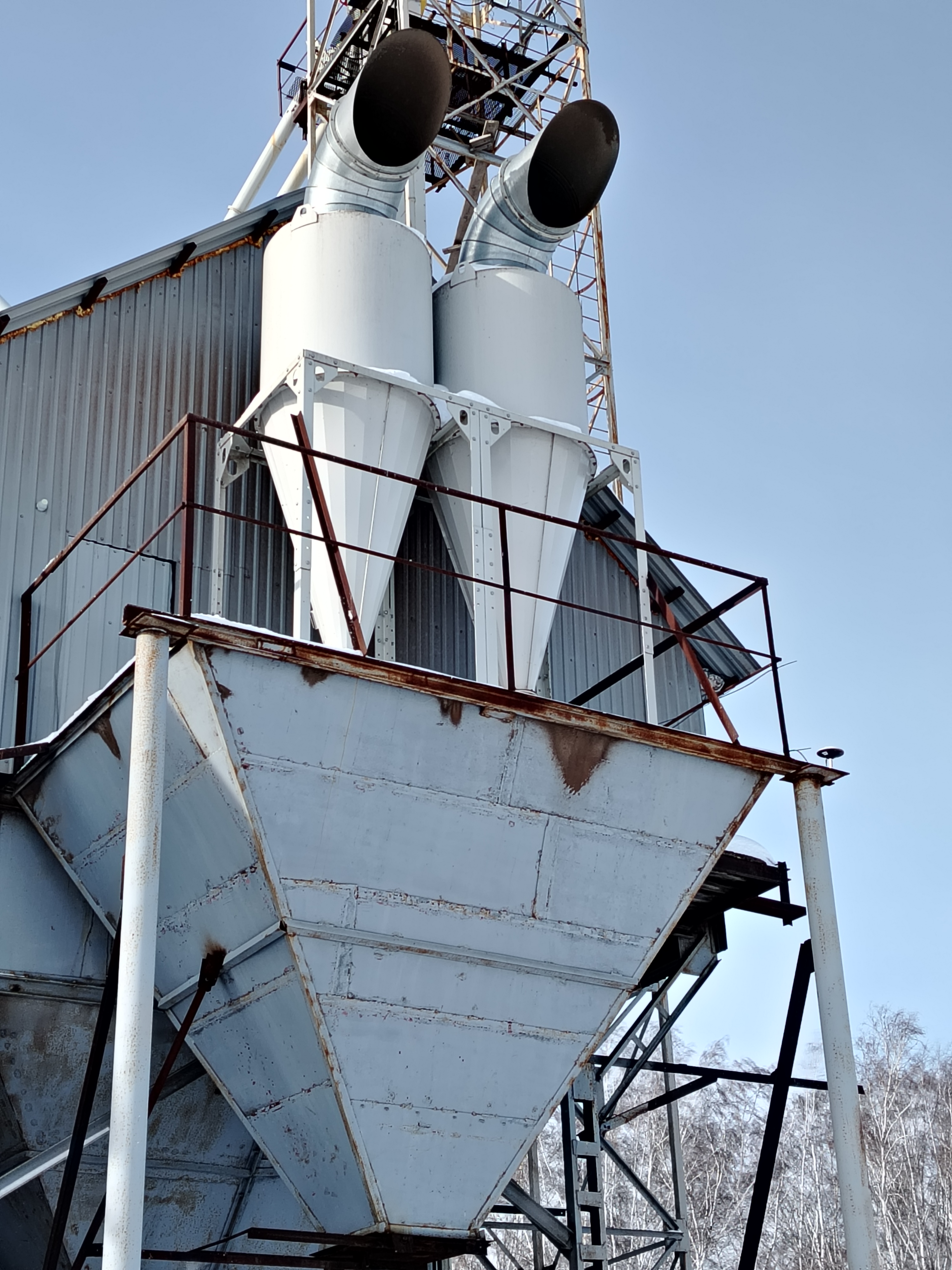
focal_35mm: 56
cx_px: 476
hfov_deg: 26.1
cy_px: 635
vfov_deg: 34.3
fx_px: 2053
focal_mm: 5.25
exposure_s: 1/764
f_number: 1.75
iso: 100
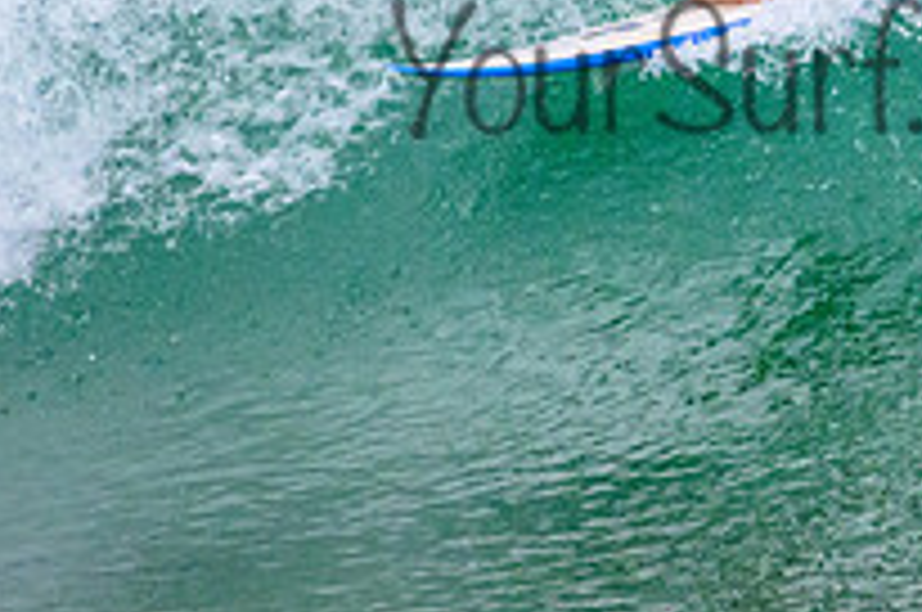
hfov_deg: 0.8
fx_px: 68197
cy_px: -124
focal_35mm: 2667
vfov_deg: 0.5
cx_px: 1084
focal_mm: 800
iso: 3600
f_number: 11
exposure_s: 1/2000
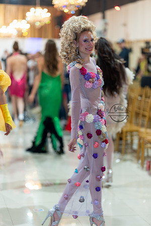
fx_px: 535
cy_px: 113
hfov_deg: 16.1
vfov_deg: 23.9
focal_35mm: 85
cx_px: 76
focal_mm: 85
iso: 320
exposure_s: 1/160
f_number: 1.4
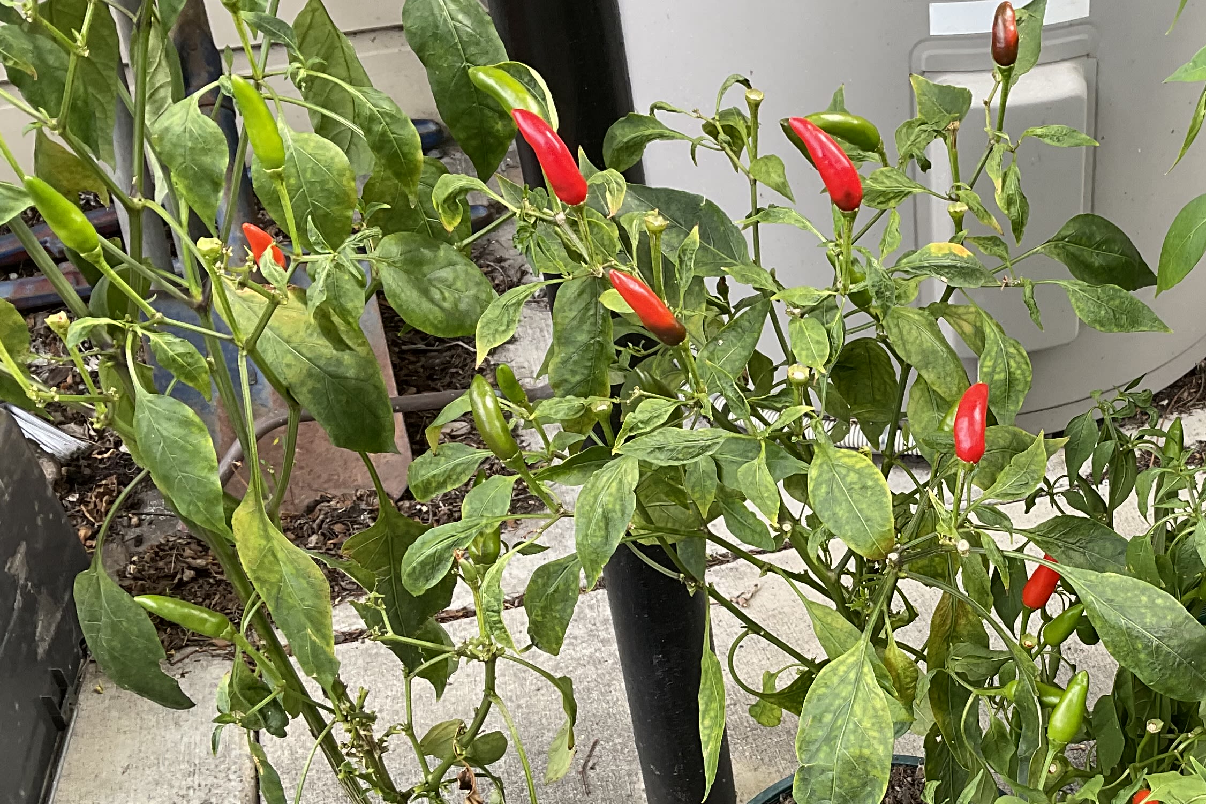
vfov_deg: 24.9
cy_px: 552
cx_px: 994
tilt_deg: -42.9
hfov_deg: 35.5
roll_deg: +0.6
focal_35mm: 54
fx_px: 1809
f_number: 1.8
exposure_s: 1/122
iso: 32
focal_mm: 3
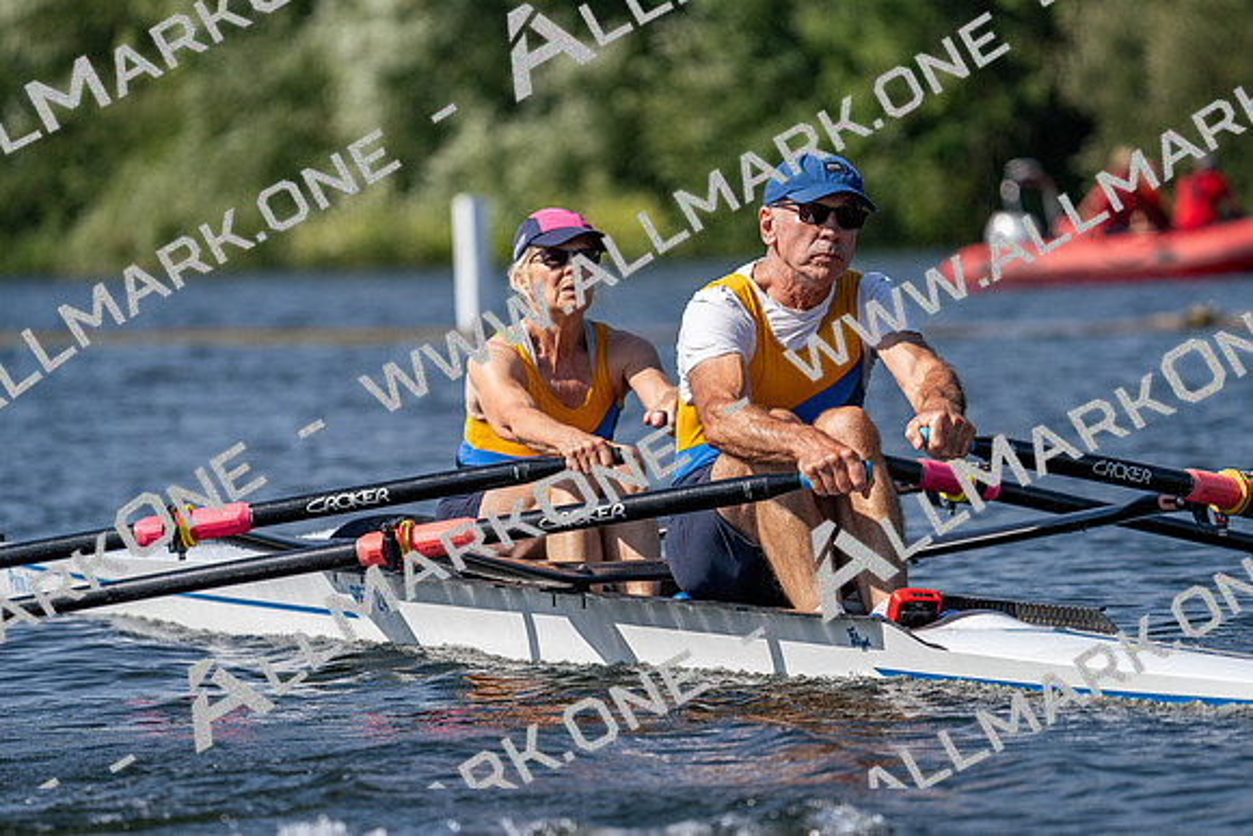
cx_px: 626
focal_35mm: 321
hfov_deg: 6.4
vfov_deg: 4.3
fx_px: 11175
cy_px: 418
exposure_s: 1/2000
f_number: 6.3
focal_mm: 321
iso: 200
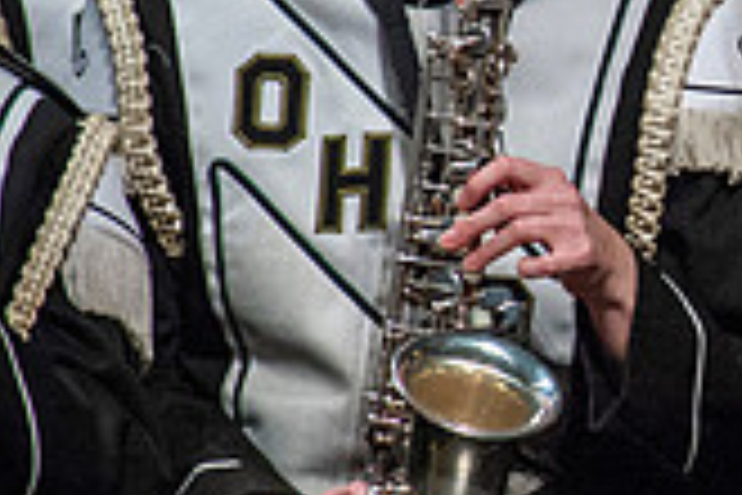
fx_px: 43548
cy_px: 58
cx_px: 1169
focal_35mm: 2113
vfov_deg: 0.7
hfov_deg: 1.0
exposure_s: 1/400
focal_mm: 600
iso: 5000
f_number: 5.6
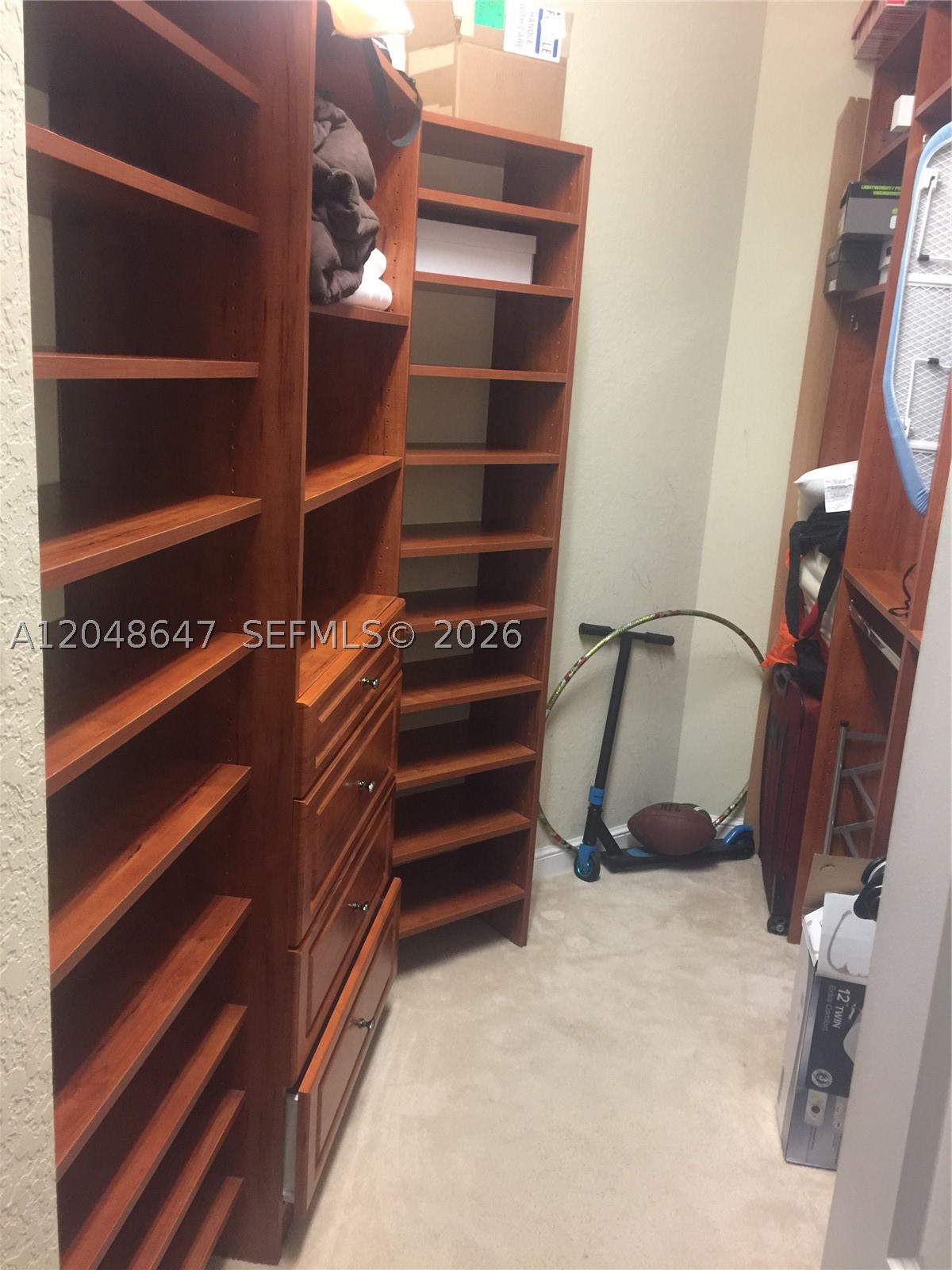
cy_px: 635
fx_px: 1063
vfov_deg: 61.7
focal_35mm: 29
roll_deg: -3.6
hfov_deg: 48.2
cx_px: 476
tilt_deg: -14.2
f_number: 2.2
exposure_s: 1/10
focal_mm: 4.15
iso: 125
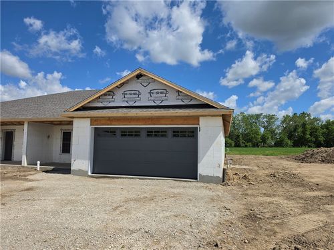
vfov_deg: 58.9
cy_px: 125
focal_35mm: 23
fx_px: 222
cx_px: 167
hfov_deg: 73.9
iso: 50
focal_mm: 6.5
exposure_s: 1/7939
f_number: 1.4
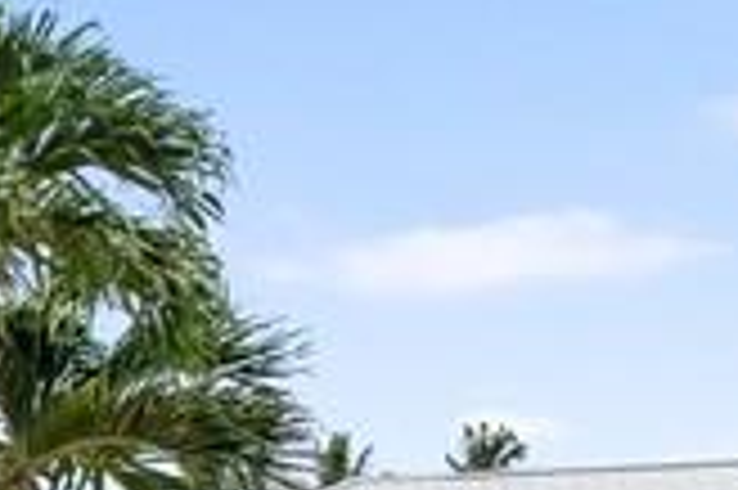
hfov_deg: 12.8
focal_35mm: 91
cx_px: -1282
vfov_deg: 14.2
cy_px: 706
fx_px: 1864
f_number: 7.1
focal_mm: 7
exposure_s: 1/250
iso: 200
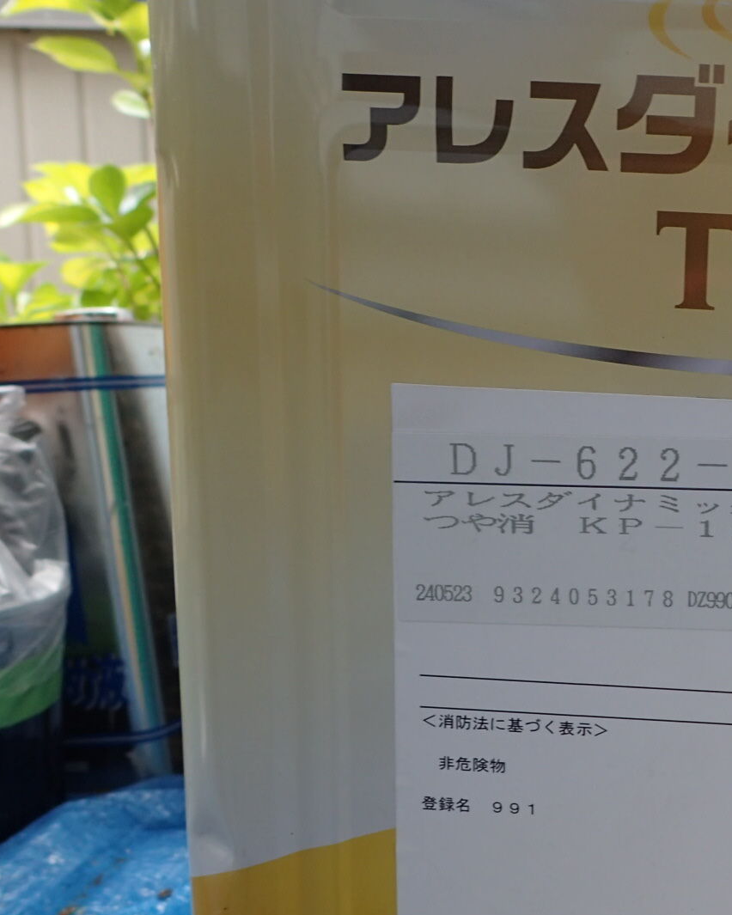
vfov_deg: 41.5
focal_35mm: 44
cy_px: 598
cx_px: 756
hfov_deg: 31.2
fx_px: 1192
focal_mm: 4.5
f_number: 2.8
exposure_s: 1/80
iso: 100
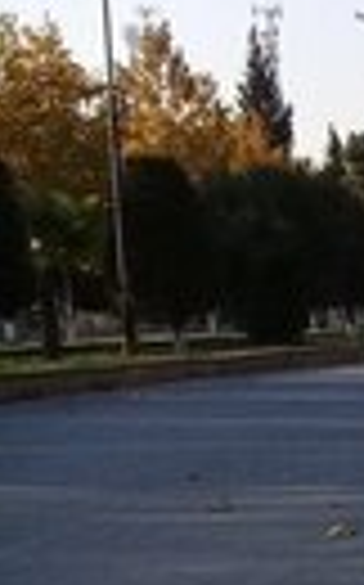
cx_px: 831
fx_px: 1988
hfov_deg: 9.5
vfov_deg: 16.2
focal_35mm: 125
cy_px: 648
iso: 50
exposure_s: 1/668
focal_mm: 3.3
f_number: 2.2
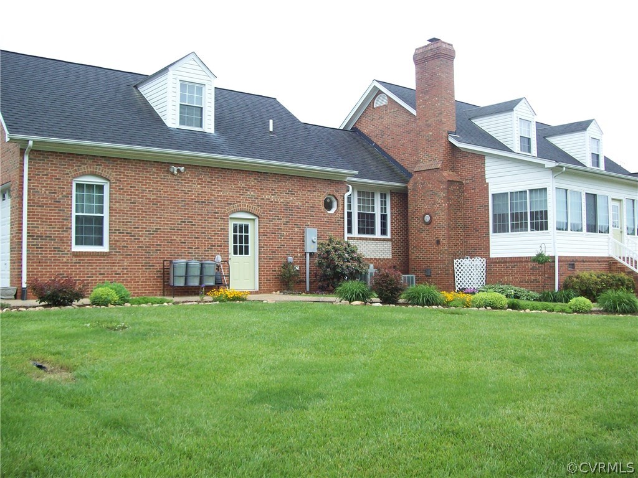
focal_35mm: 36
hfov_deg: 51.4
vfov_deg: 39.7
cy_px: 239
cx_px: 319
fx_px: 664
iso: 80
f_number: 2.7
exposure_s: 1/494
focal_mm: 6
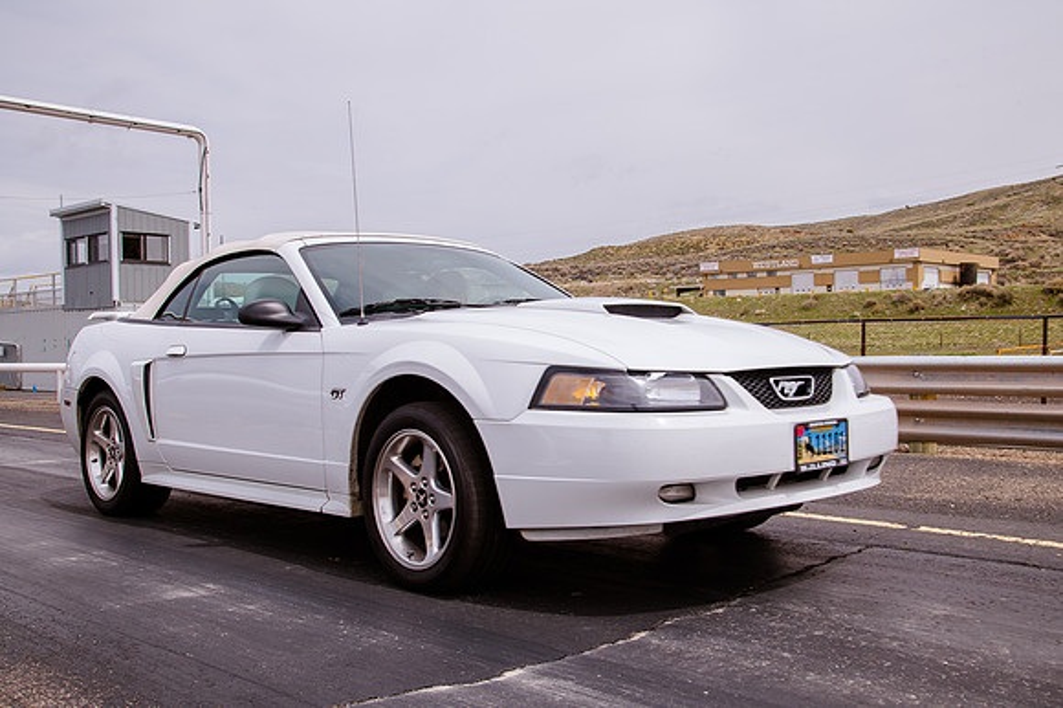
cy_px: 354
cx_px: 557
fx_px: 1074
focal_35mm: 36
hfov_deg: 52.6
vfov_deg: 36.5
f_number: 10
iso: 200
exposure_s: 1/400
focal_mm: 34
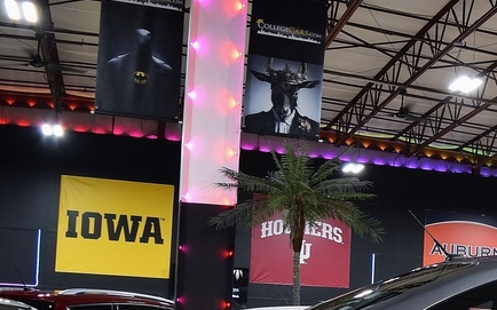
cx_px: 554
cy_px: 330
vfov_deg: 19.3
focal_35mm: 65
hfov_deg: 28.5
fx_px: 880
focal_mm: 18
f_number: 4
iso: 720
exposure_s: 1/60
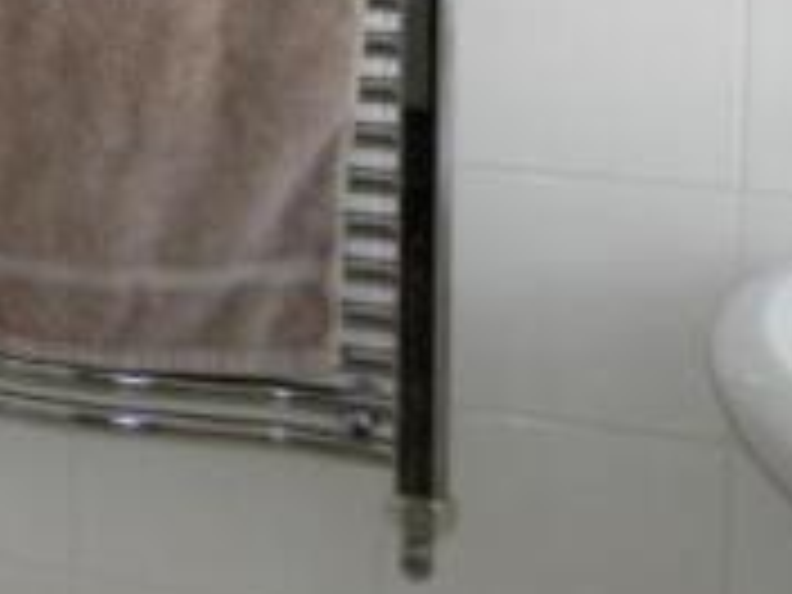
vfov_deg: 16.8
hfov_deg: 19.8
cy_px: -160
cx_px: -457
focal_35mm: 83
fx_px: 1899
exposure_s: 1/30
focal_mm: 4.5
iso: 100
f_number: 3.1
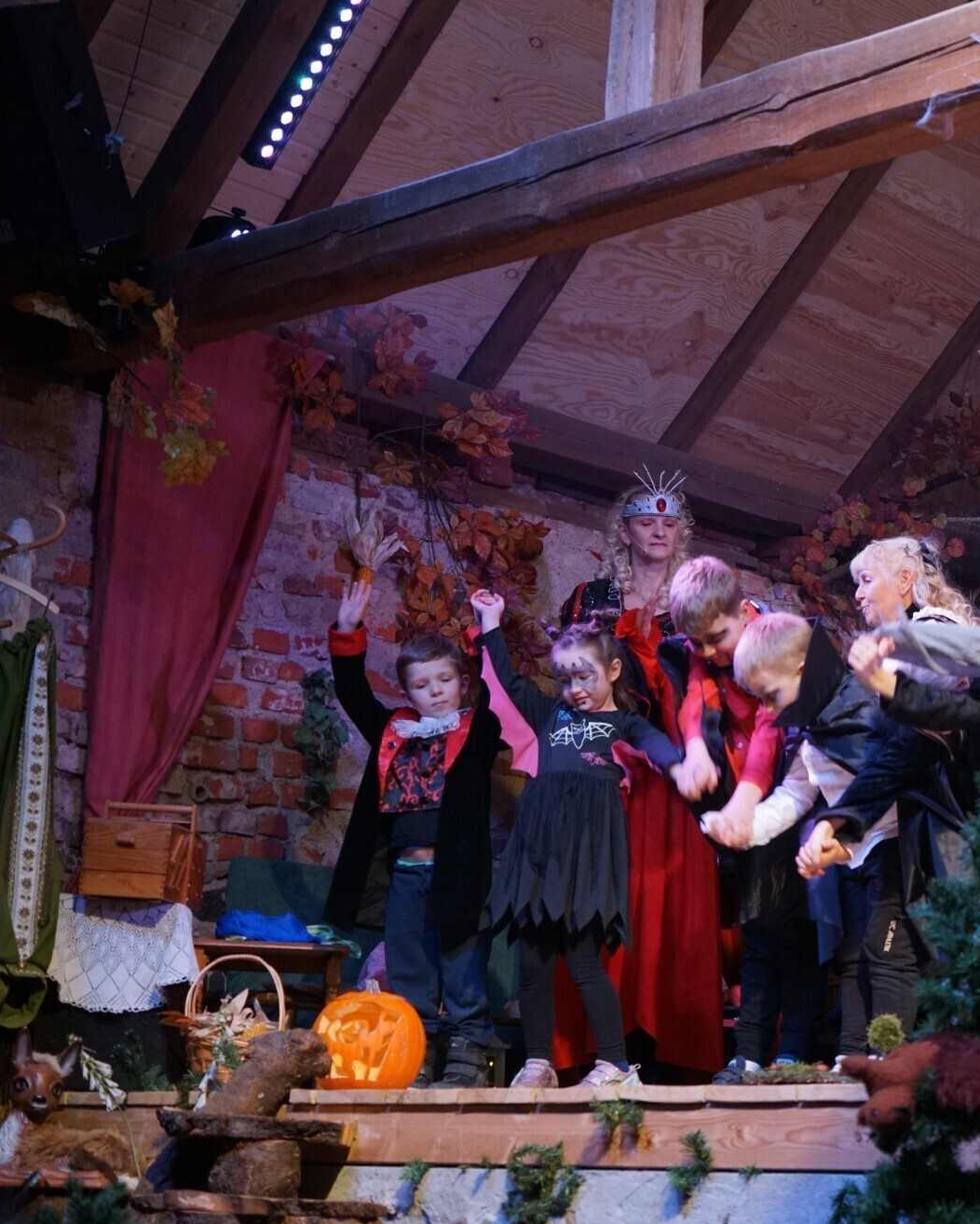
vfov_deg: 27.1
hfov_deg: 21.3
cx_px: 925
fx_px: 2537
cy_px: 605
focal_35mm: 70
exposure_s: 1/160
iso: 1000
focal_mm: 49
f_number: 4
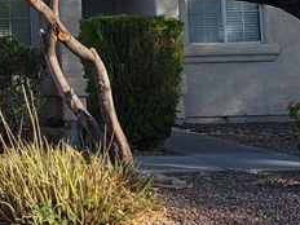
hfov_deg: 16.0
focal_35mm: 115
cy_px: -30
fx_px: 997
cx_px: -115
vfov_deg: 12.6
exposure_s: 1/1429
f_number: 1.8
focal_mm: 5.4
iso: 40
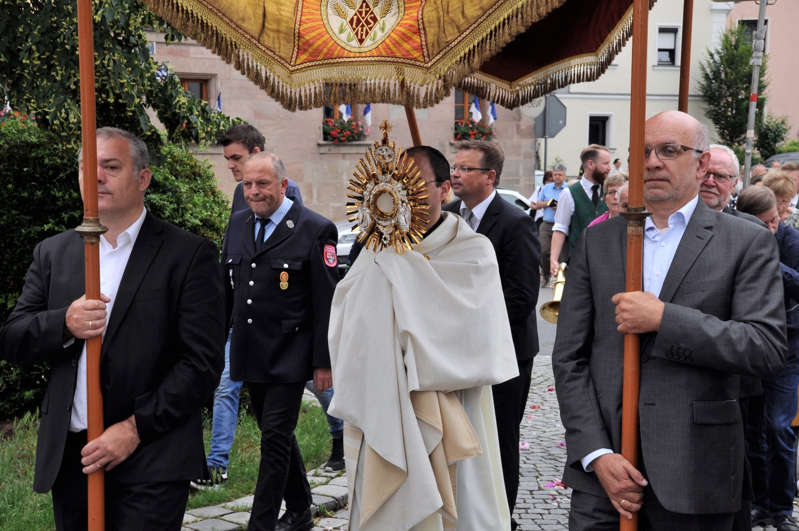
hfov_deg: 28.1
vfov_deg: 18.9
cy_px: 266
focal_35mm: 72
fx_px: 1596
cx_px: 400
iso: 400
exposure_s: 1/200
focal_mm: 48
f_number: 8
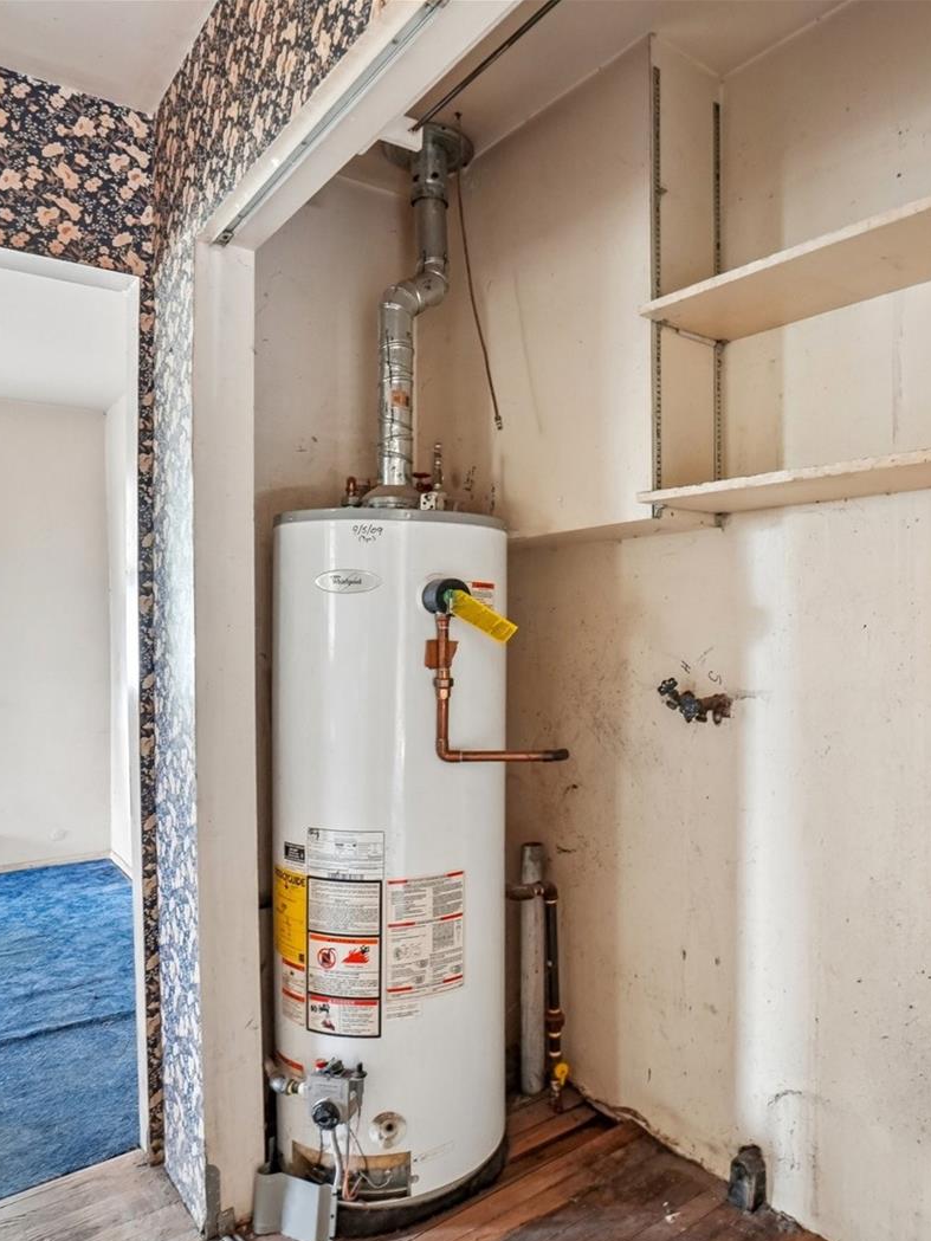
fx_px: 789
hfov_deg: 59.4
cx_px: 633
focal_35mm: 22
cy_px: 629
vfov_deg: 76.4
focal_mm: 10
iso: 400
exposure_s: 1/3.33
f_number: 8
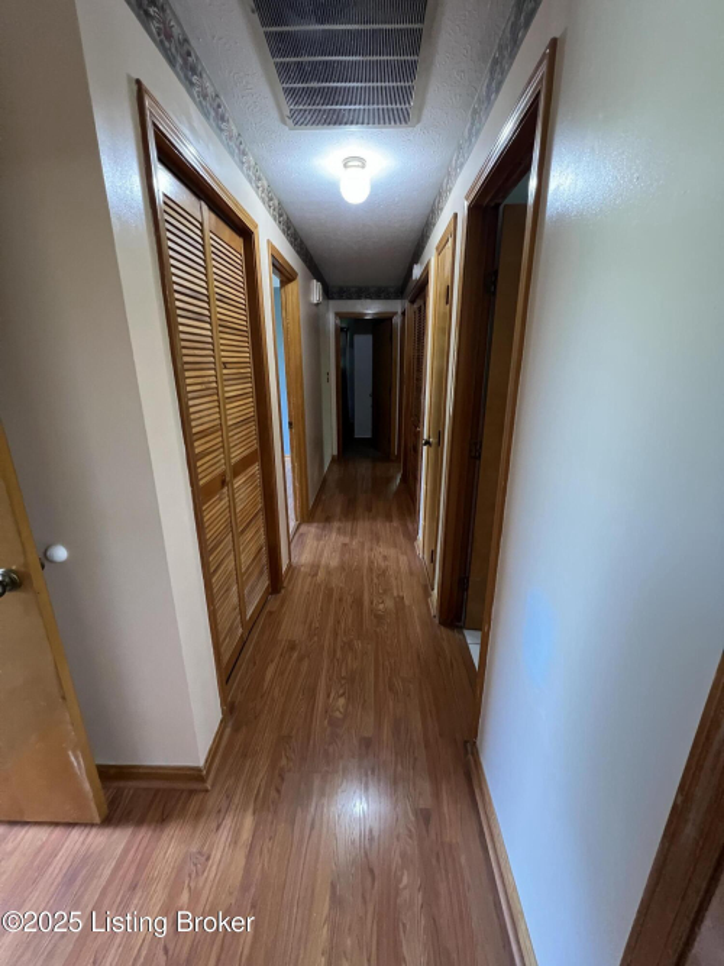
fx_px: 363
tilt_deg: -17.1
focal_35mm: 13
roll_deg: +0.9
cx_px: 362
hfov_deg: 89.9
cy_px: 483
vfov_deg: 106.2
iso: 640
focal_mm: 1.57
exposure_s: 1/60
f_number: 1.8
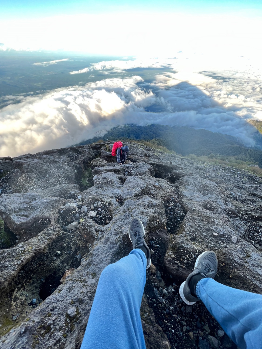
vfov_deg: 106.2
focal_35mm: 13
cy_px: 174
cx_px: 131
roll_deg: -1.0
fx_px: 131
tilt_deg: -41.6
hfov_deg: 89.9
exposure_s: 1/132
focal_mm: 1.57
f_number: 1.8
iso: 32
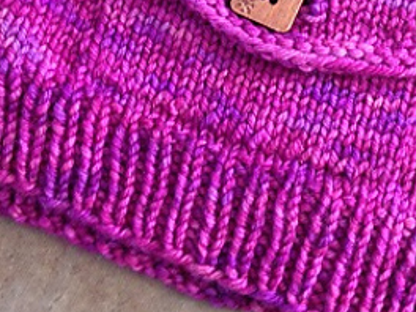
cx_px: 301
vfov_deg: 17.8
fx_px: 961
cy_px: -30
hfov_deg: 24.2
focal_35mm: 80
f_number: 2.4
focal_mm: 4.12
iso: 80
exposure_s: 1/20
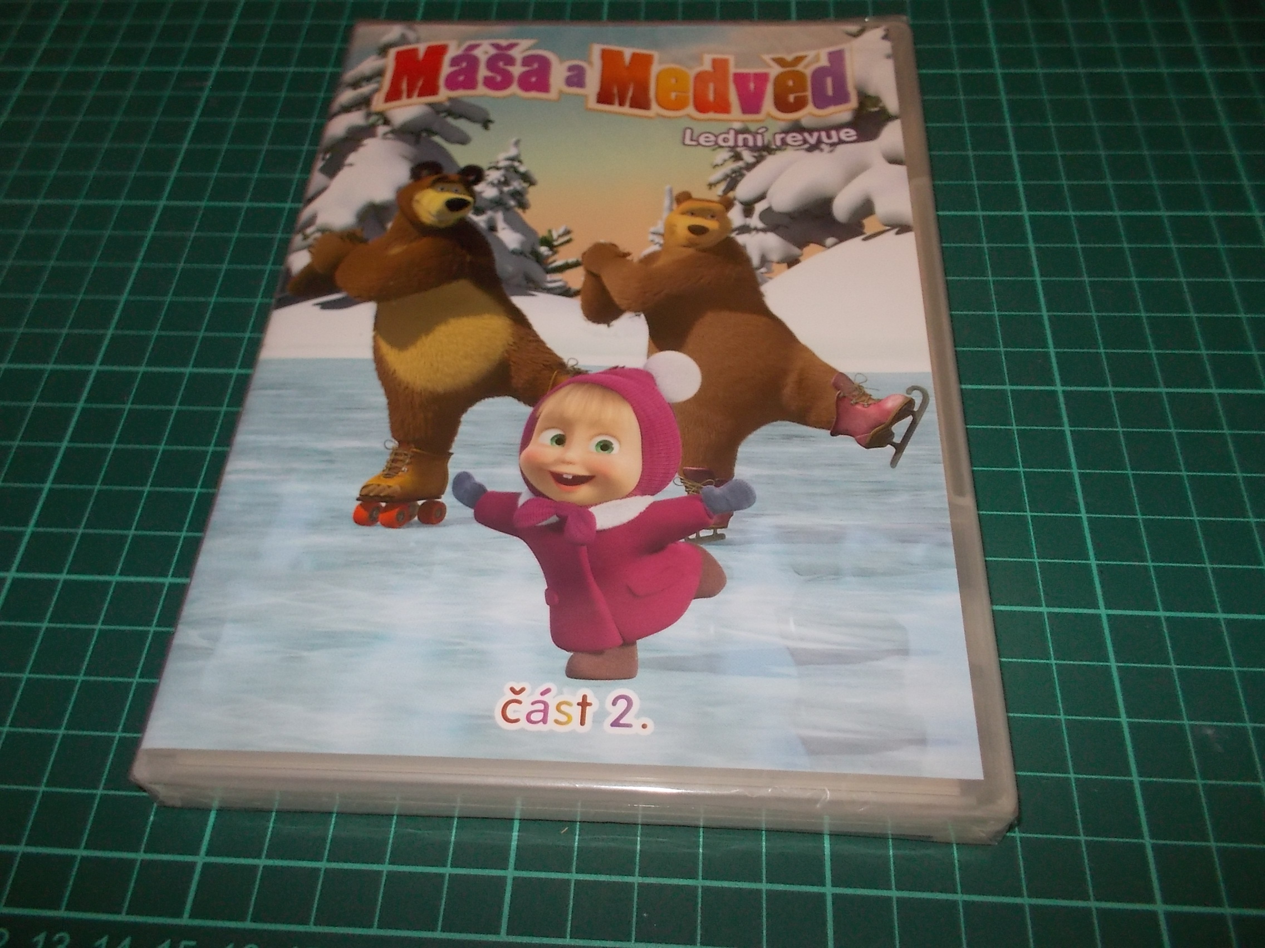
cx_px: 632
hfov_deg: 61.7
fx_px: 1060
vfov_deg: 48.2
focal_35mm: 29
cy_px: 474
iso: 200
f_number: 3.3
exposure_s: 1/30
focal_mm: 4.1
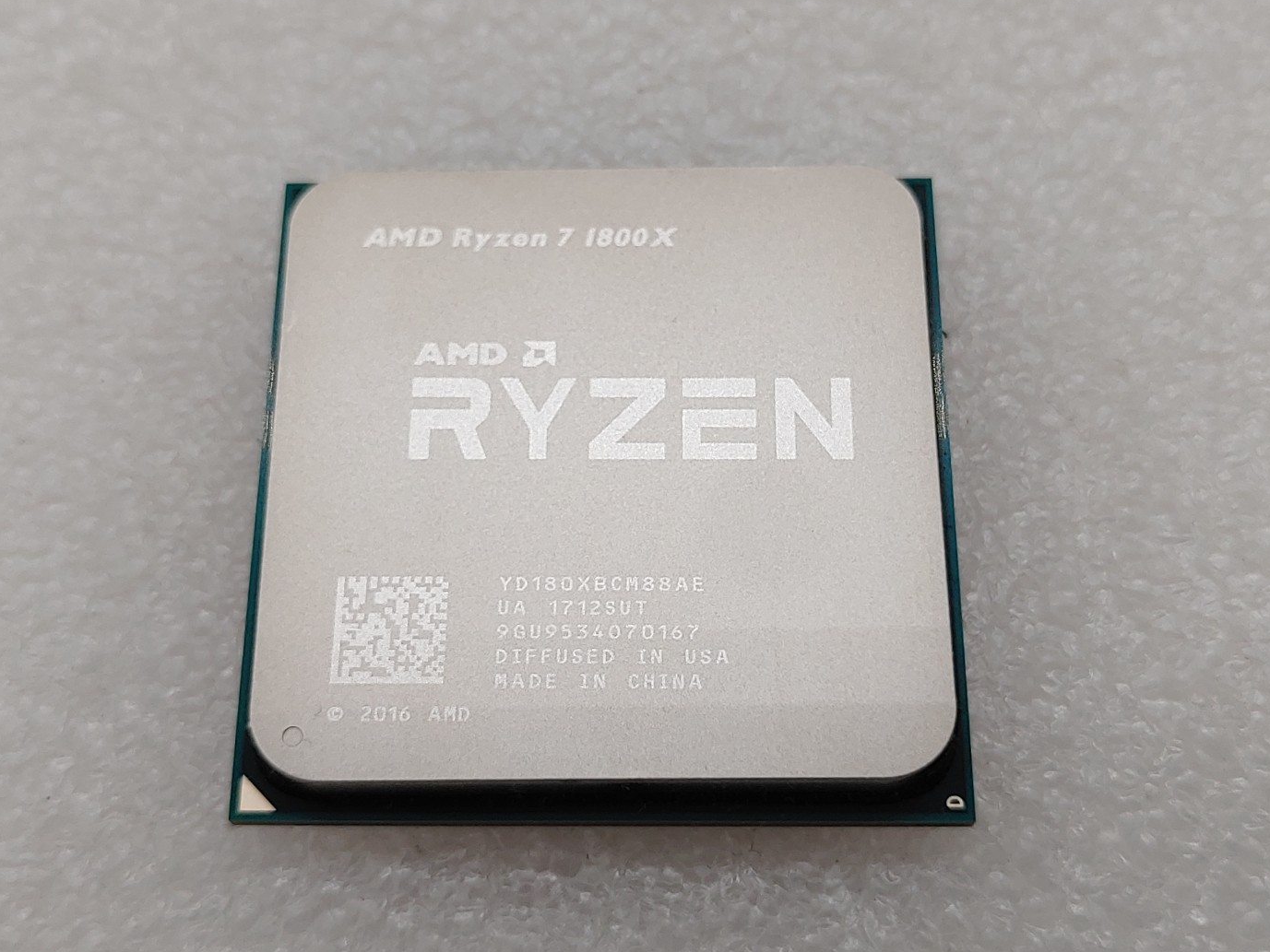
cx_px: 616
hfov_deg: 41.2
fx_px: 1688
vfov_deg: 31.5
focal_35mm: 46
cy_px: 485
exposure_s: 1/206
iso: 50
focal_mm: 4.36
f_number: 1.8
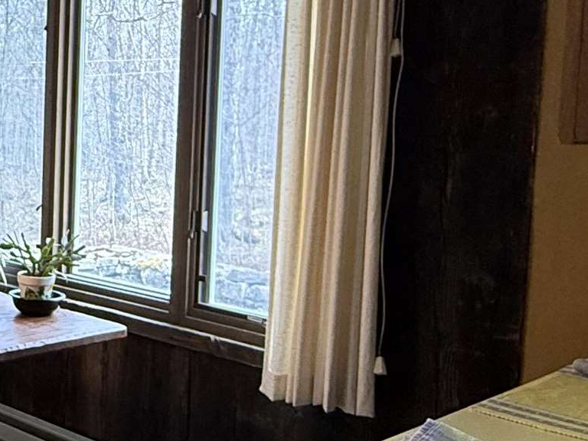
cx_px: -88
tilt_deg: -2.2
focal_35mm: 56
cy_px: 158
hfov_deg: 30.1
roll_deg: -1.2
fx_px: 951
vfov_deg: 26.0
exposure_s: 1/120
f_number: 2.2
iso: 250
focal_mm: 2.22
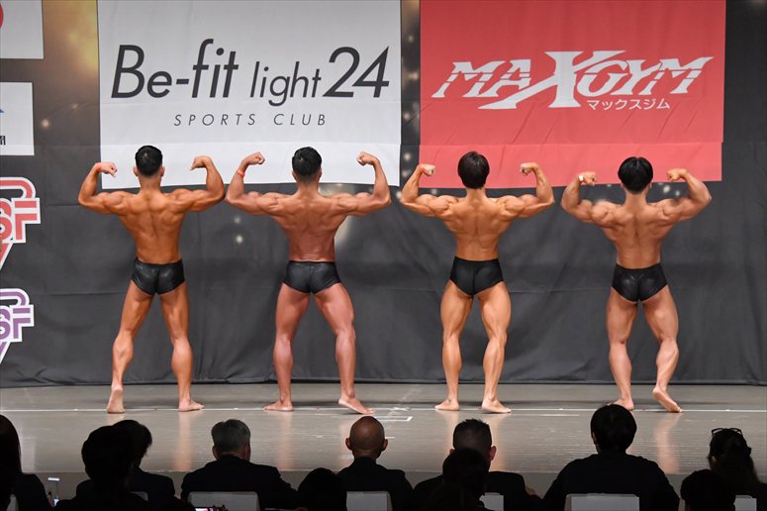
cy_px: 256
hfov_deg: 14.9
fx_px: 2939
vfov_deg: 9.9
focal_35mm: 138
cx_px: 384
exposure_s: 1/400
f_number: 5.6
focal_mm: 92
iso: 6400
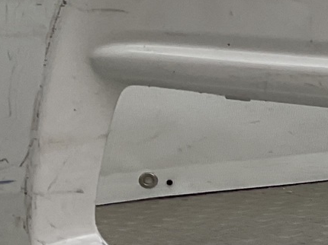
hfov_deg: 12.0
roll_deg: +2.5
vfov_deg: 10.9
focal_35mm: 136
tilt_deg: -7.8
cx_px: 767
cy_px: 121
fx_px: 1288
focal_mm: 3
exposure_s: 1/158
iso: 16
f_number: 1.8
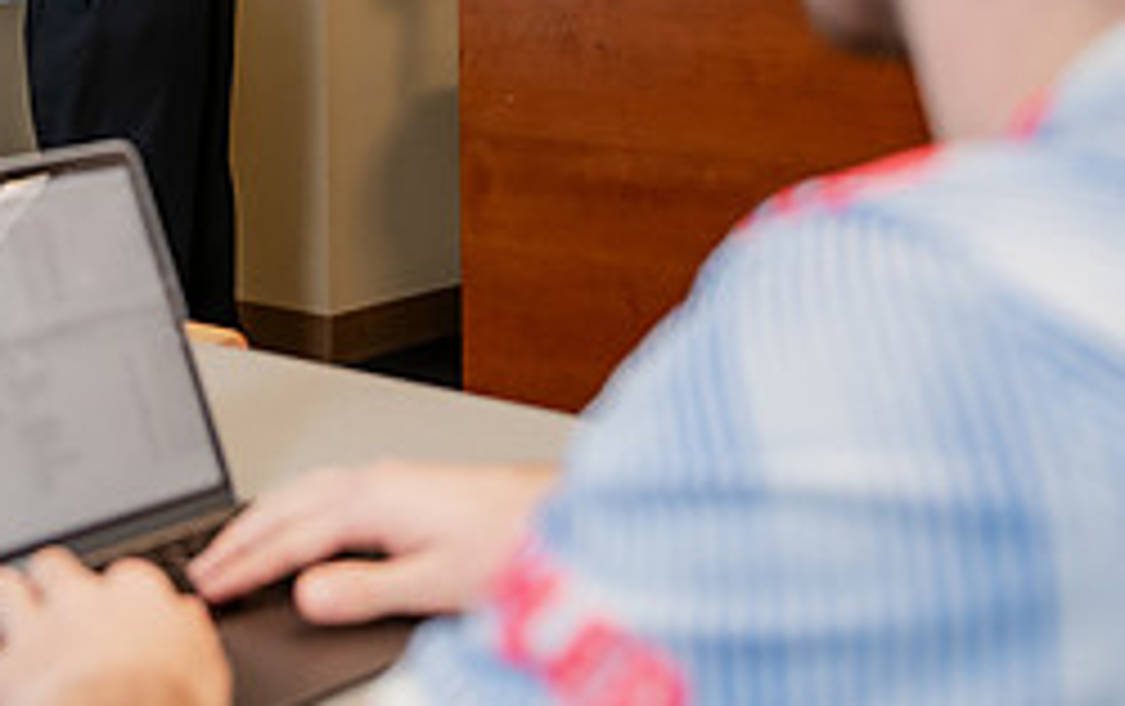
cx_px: 198
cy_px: -16
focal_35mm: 85
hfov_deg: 23.9
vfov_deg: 15.1
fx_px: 2610
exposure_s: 1/200
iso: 800
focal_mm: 36
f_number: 2.8
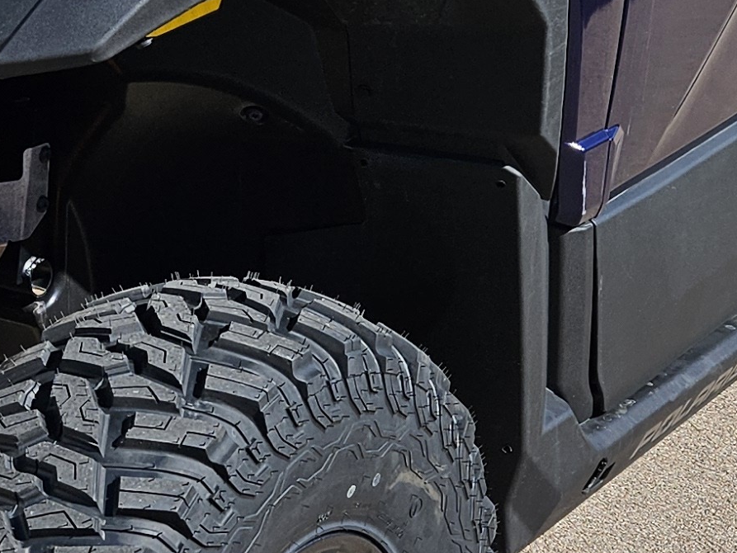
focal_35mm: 103
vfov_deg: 14.3
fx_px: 2193
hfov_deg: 18.7
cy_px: 153
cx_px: 31
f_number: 1.8
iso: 25
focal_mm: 5.4
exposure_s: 1/2252
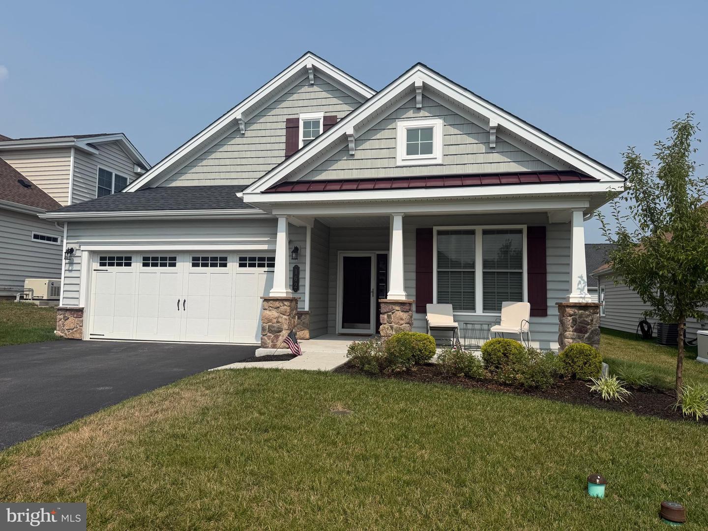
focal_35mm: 24
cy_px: 266
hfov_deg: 71.6
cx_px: 354
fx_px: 491
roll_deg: -0.6
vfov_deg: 56.8
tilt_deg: +4.3
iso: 80
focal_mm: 6.76
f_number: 1.78
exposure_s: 1/7353
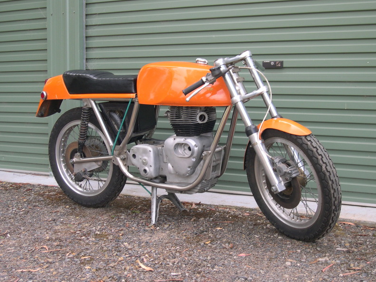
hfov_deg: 33.2
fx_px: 630
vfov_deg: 25.2
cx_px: 189
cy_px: 140
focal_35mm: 58
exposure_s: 1/80.4
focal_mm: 12.2
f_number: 3.4
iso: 100
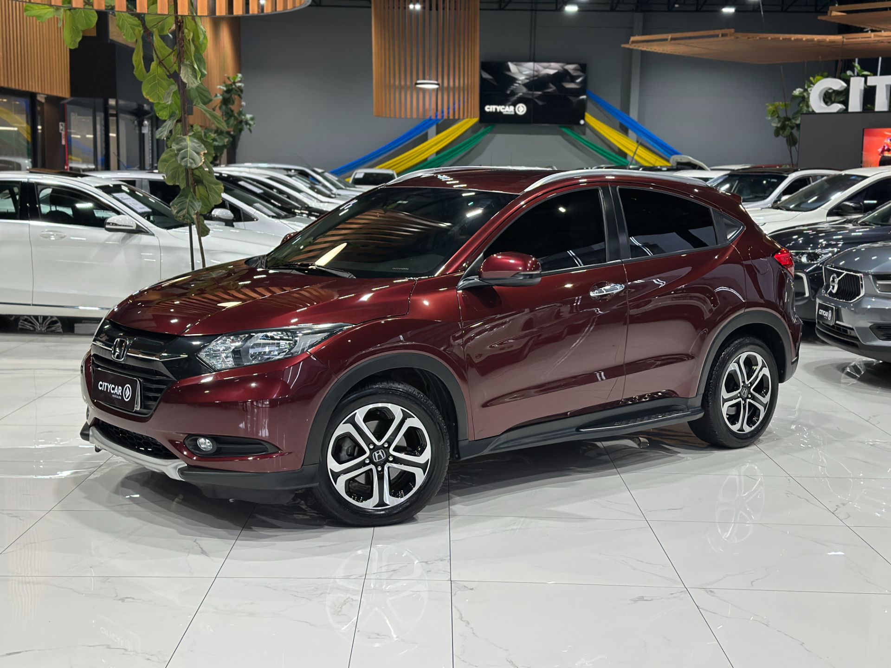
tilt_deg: -8.1
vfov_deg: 30.3
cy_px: 334
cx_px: 446
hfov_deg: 39.7
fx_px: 1235
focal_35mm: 48
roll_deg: -1.1
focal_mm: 6.86
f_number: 1.78
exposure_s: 1/120
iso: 200
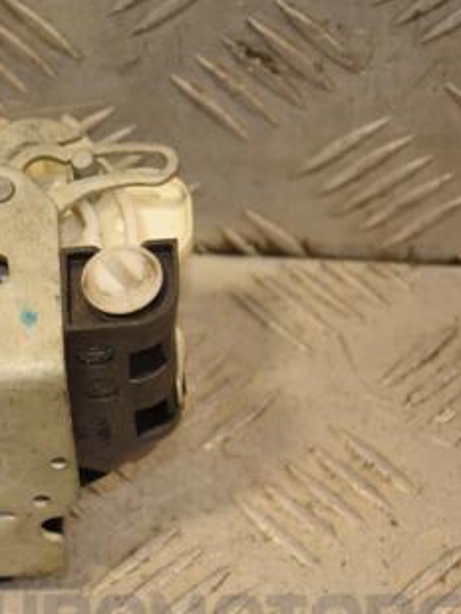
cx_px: -93
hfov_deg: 8.0
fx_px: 3283
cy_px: 360
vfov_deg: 10.7
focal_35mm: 185
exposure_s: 1/200
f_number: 5.6
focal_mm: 66
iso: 800
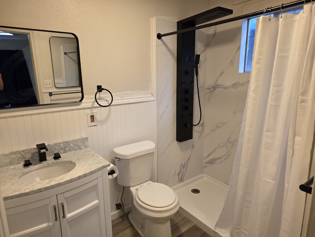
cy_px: 118
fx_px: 209
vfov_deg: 58.9
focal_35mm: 23
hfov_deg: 73.9
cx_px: 158
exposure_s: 1/120
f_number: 1.7
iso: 160
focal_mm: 6.25
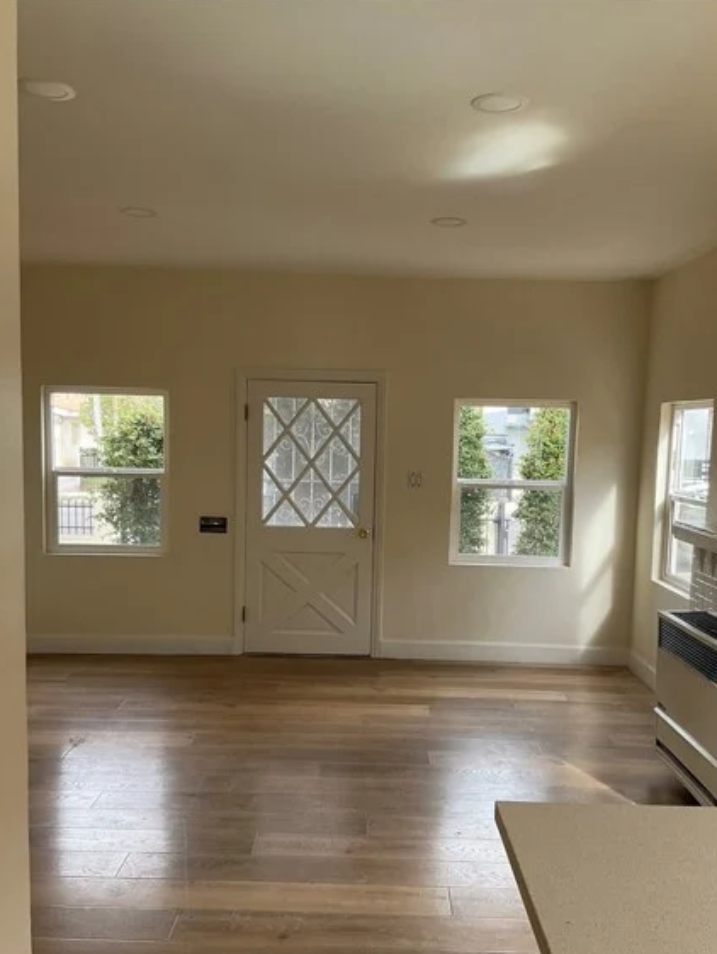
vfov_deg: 55.2
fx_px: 911
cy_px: 538
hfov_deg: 43.0
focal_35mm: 33
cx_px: 372
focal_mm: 3
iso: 32
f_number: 1.8
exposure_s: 1/122
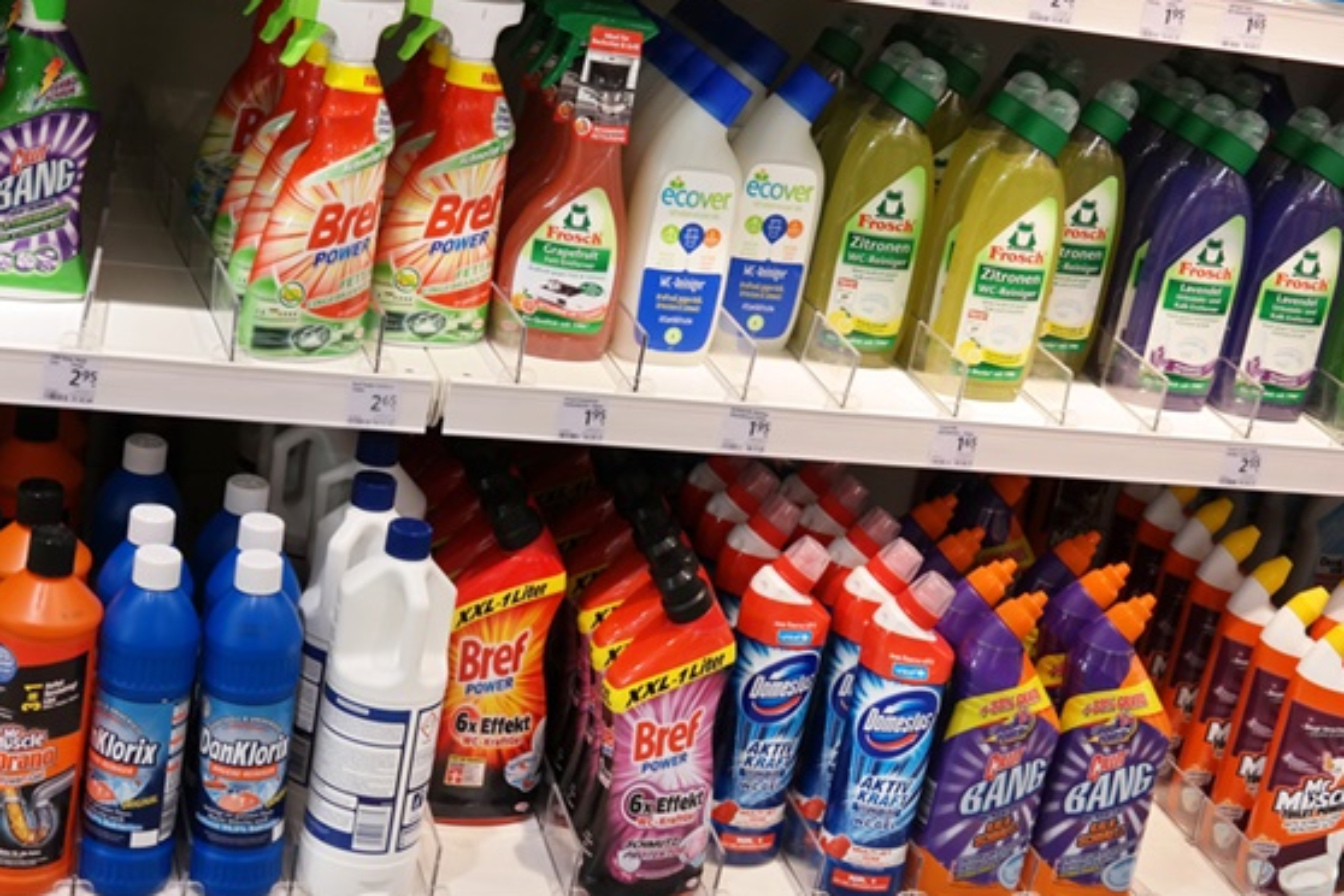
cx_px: 689
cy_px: 344
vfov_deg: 22.2
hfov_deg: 32.9
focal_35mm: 61
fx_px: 2277
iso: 400
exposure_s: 1/15
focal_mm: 27
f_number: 6.3
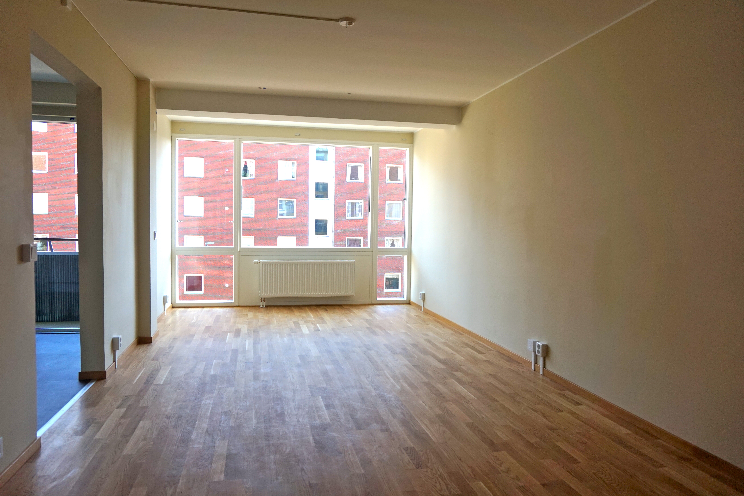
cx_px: 367
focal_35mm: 25
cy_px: 251
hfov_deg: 71.5
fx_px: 516
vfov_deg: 51.2
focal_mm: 16
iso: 160
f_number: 4
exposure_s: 1/160
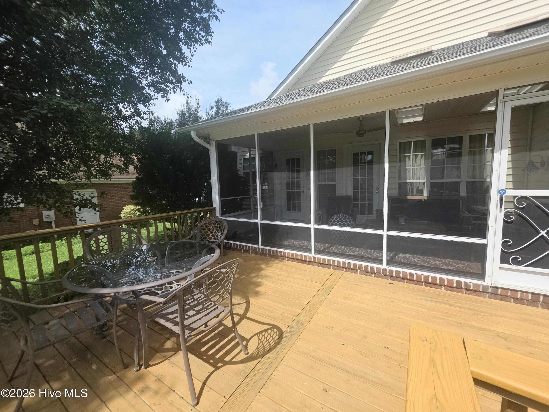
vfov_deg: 89.9
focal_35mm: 13
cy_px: 206
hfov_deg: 106.2
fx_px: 206
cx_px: 274
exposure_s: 1/861
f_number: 1.9
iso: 20
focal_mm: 2.2
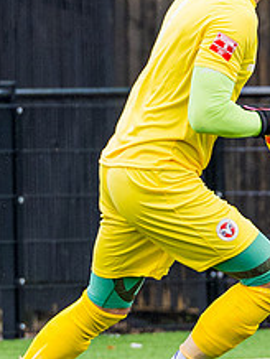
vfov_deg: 1.3
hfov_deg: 1.0
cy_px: 0
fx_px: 15839
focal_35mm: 1526
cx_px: 134
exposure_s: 1/800
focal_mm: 200
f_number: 4
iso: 400
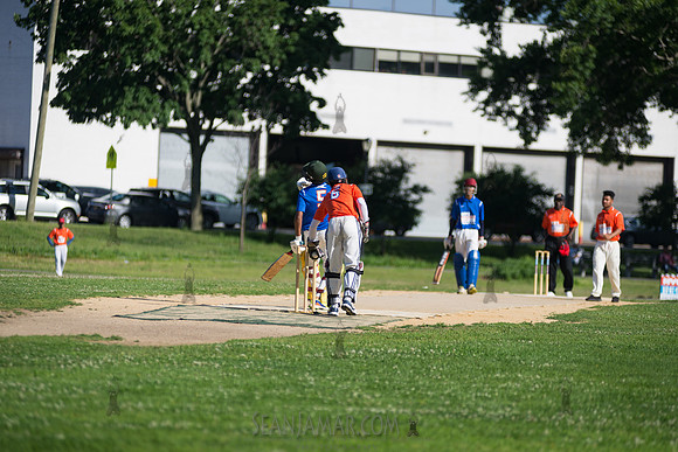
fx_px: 3767
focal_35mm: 200
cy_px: 226
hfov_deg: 10.3
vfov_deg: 6.9
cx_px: 339
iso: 200
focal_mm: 200
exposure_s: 1/4000
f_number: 2.8
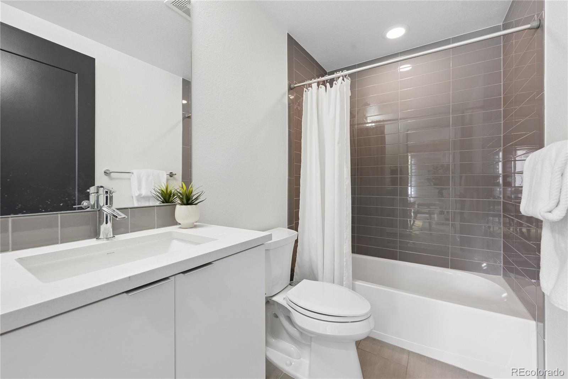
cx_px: 284
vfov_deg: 81.3
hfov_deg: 104.2
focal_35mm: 14
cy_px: 190
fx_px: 221
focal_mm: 14
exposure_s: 1/15
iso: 640
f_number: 8
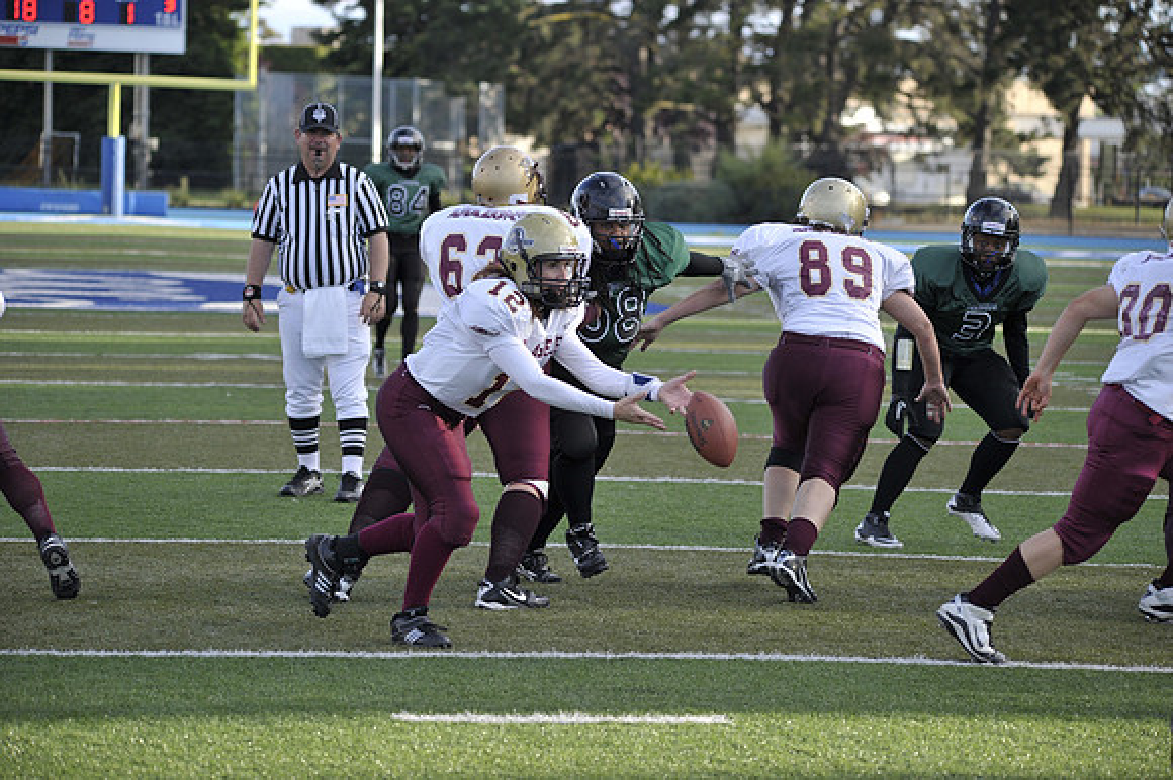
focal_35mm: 170
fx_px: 5536
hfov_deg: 12.1
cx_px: 586
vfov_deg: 8.1
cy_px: 390
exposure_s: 1/1000
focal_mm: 170
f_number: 5
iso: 640
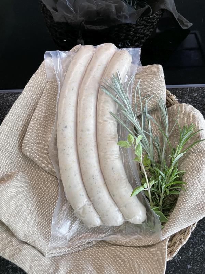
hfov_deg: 53.1
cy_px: 137
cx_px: 102
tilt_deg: -57.6
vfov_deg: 67.3
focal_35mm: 26
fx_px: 205
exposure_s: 1/87
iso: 125
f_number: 1.6
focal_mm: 4.2
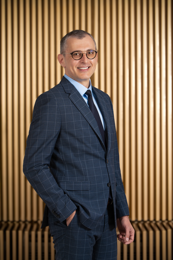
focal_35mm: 90
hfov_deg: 15.2
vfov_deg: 22.6
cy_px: 130
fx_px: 648
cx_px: 86
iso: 400
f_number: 8
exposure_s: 1/250
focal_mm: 90
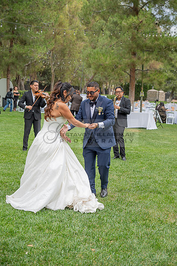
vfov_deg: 32.4
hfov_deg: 21.9
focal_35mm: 62
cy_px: 133
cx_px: 88
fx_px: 457
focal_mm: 62
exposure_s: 1/250
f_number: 4
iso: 250
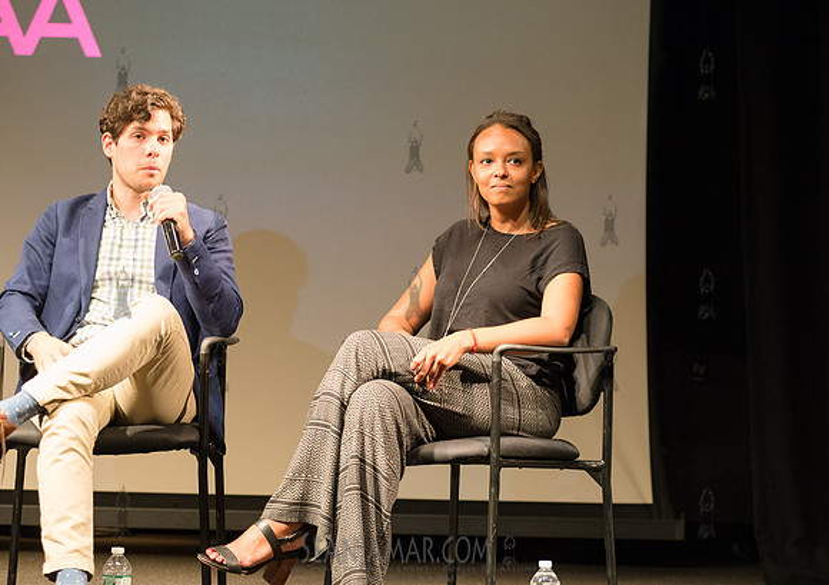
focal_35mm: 114
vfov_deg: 12.5
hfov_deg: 17.6
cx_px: 480
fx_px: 2670
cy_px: 282
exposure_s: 1/40
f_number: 4
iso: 2500
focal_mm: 100
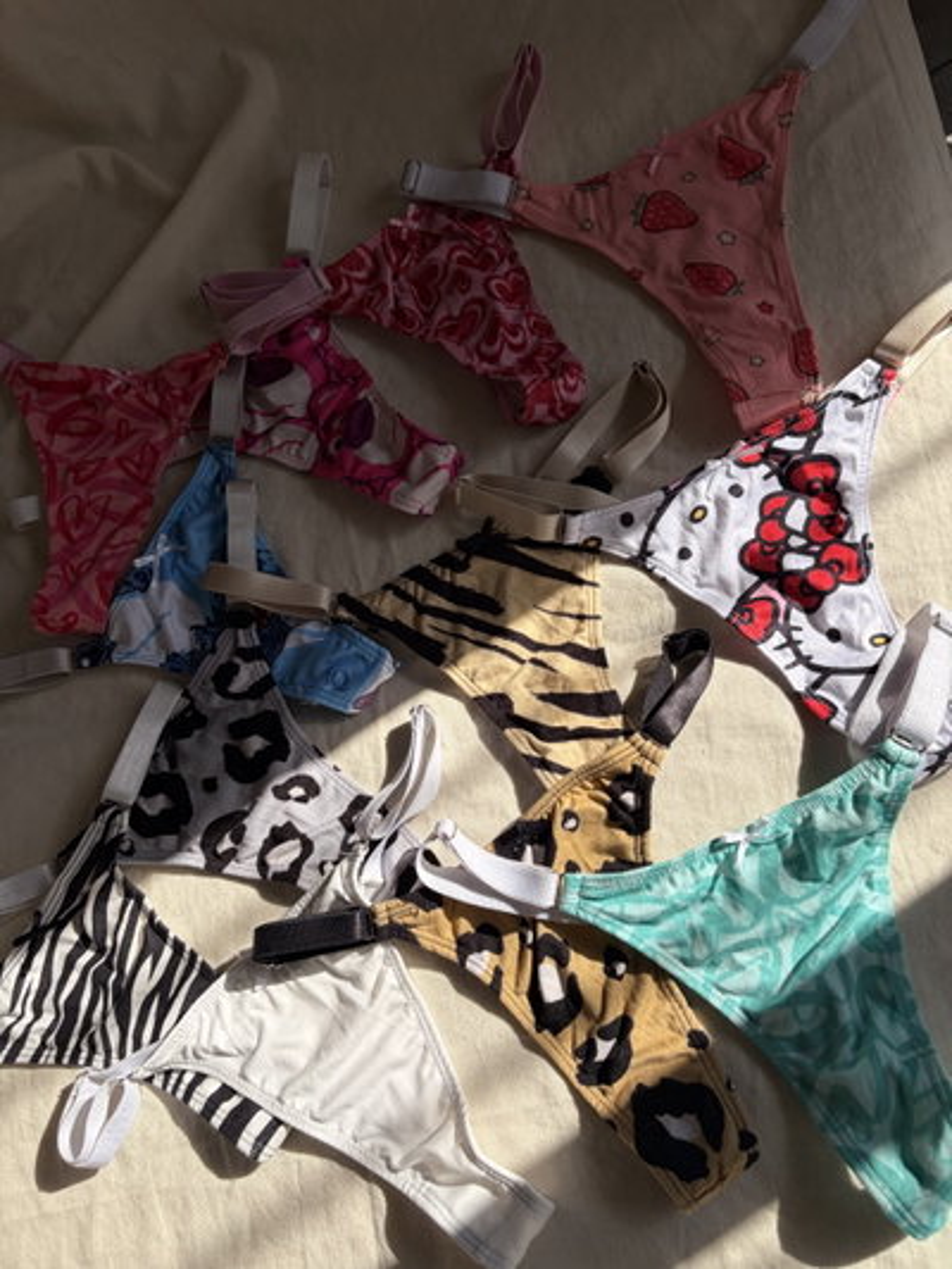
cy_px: 634
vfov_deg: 67.3
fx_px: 953
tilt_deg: -72.3
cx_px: 476
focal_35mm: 26
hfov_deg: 53.1
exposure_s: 1/5348
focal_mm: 5.96
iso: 64
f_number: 1.6
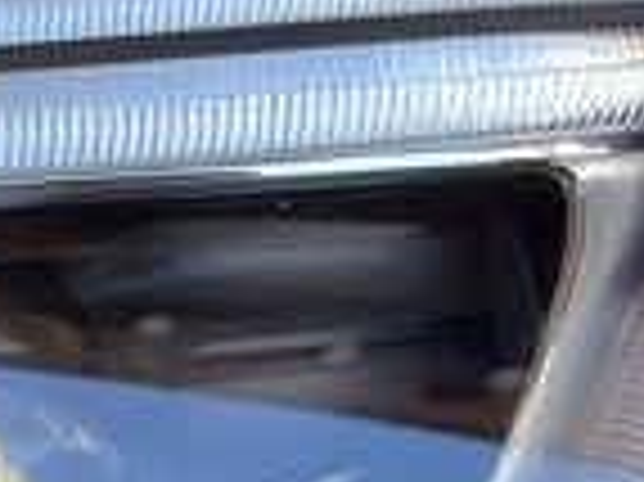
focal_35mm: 116
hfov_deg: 15.2
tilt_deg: -45.1
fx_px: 2156
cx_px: -423
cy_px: 849
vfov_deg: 11.8
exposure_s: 1/122
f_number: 1.6
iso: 50
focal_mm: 5.1
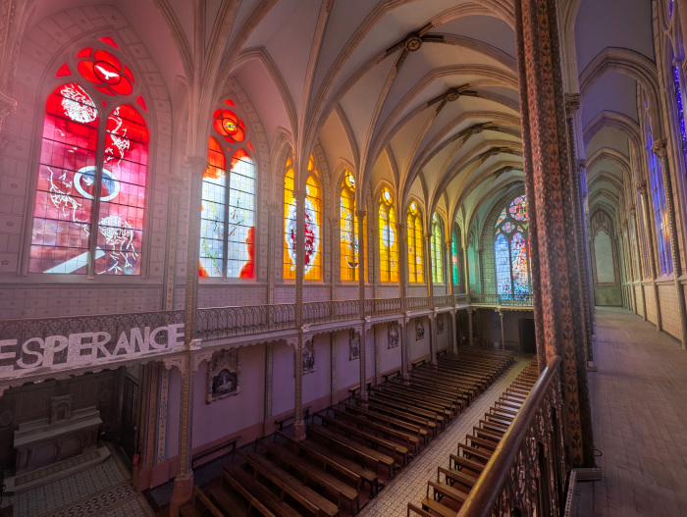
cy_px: 258
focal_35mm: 13
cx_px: 344
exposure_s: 1/315
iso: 46
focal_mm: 1.95
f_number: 2.2
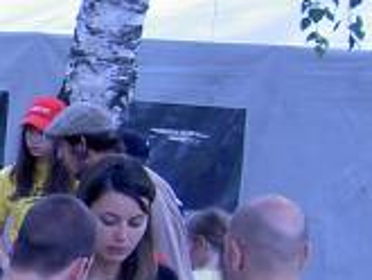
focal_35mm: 189
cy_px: 352
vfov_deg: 7.8
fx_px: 2033
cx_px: -435
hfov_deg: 9.6
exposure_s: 1/125
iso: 100
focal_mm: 8
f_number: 2.8
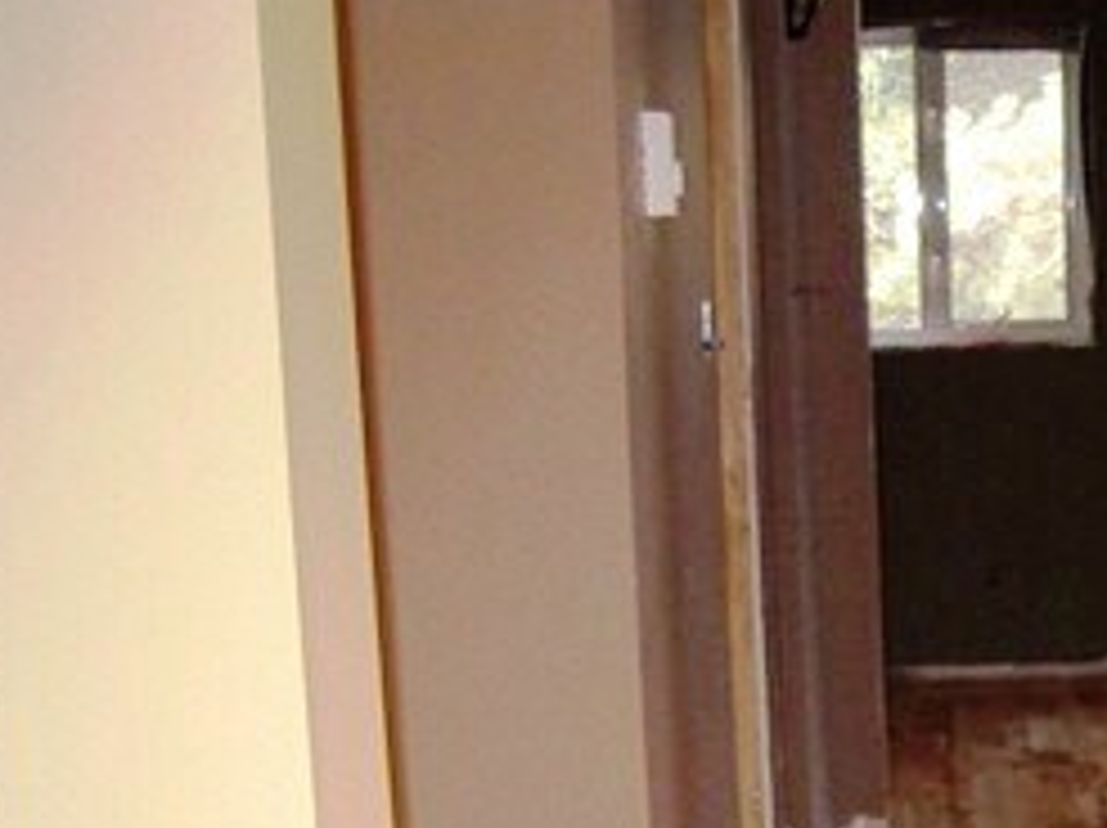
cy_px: 999
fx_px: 3163
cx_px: 1408
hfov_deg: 18.6
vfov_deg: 14.4
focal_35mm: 99
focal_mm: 5.8
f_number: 2.6
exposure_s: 1/60
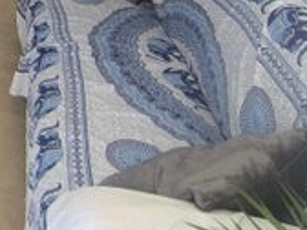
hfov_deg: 24.6
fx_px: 541
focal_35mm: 61
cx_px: -152
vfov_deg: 20.0
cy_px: -137
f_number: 2.2
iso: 80
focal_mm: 1.65
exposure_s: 1/50
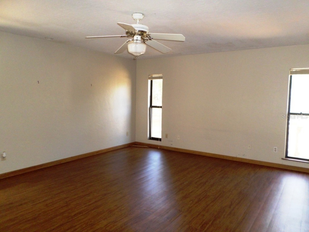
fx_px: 223
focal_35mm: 25
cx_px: 154
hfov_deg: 69.4
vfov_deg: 54.9
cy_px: 116
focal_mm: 4.5
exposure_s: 1/30
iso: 240
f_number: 2.5
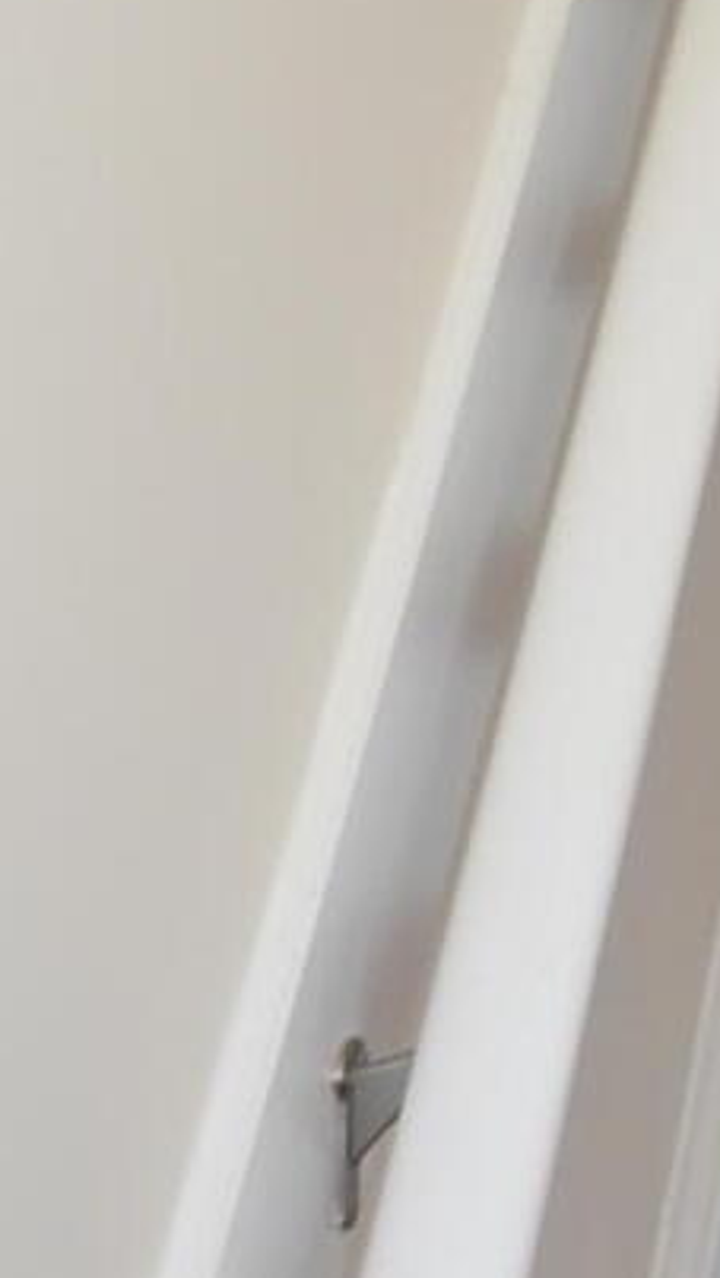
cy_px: -200
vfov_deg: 14.9
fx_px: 4747
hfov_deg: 7.7
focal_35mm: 140
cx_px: 2036
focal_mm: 18
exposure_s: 1/30
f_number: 3.5
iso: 400
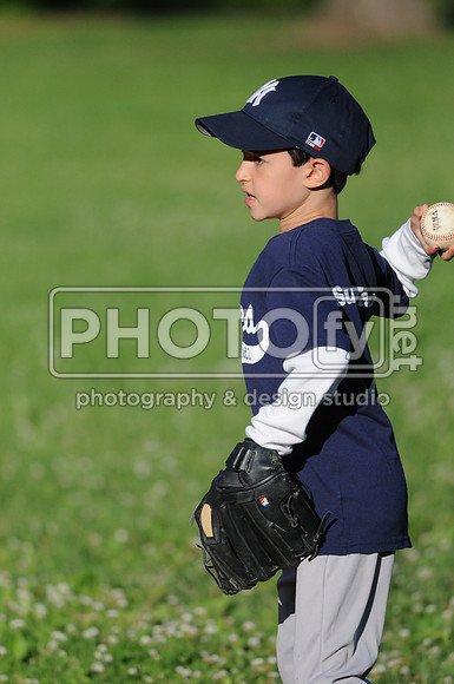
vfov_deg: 4.6
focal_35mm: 450
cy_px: 342
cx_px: 227
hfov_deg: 3.0
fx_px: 8537
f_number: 4
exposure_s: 1/8000
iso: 800
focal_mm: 300
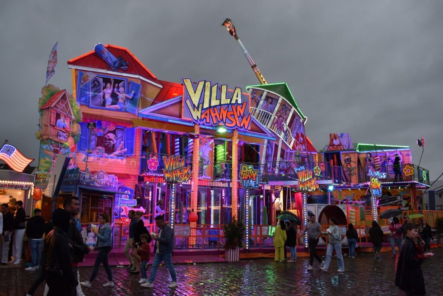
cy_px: 148
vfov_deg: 43.6
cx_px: 222
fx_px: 369
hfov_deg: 61.9
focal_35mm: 30
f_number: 5.6
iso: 400
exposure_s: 1/125
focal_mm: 20
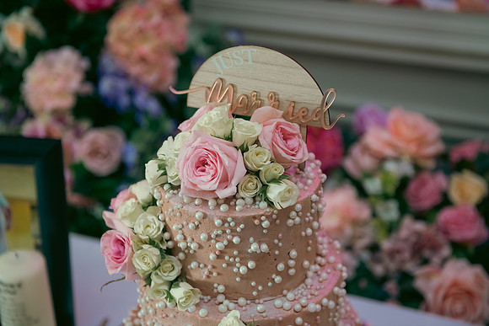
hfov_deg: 34.5
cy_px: 163
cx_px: 244
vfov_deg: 23.4
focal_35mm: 58
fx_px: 788
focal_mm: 58
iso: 640
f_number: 3.5
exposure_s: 1/160
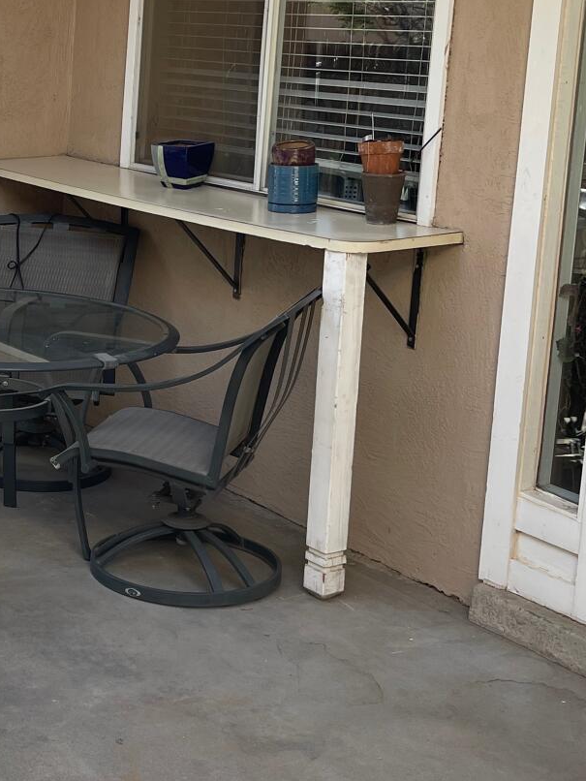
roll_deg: -2.7
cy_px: 263
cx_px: 3
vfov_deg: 31.0
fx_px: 1399
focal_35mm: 62
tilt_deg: -11.1
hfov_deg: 22.7
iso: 32
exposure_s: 1/333
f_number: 1.6
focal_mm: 5.1
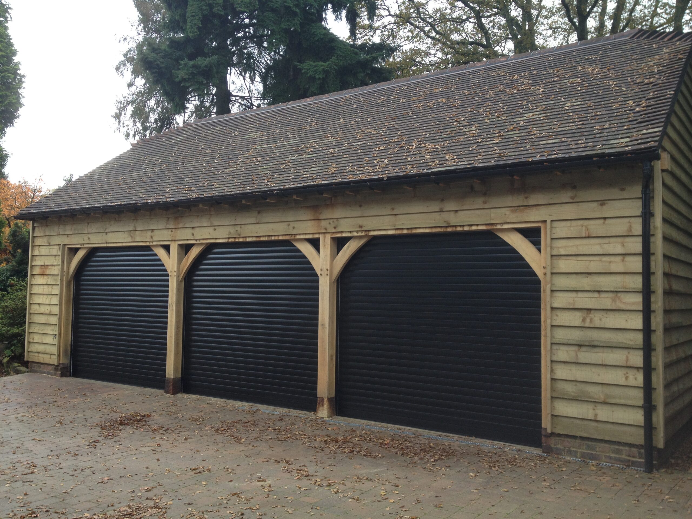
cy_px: 260
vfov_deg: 40.7
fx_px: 700
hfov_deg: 52.6
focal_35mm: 35
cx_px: 346
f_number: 2.4
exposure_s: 1/120
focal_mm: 4.28
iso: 50
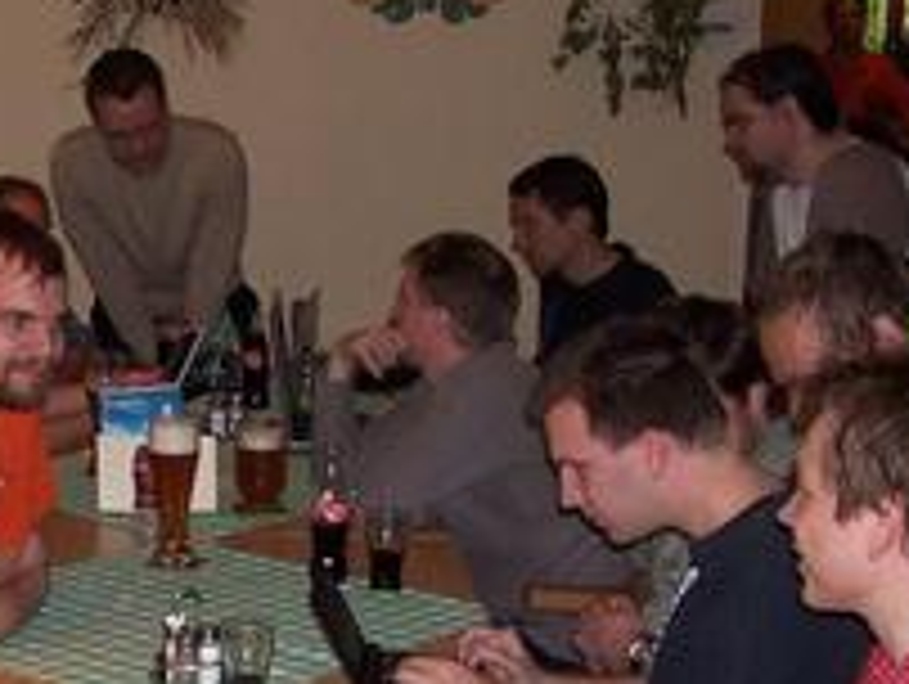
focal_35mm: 78
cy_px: 742
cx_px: 117
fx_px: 2051
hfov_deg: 24.4
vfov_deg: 18.3
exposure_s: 1/60
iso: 140
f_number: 2.8
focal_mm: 6
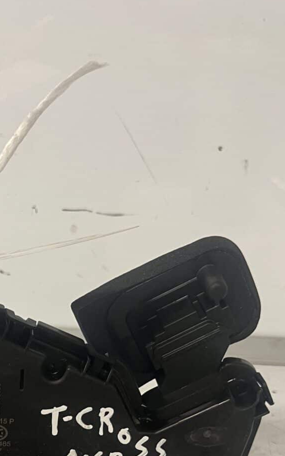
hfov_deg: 20.5
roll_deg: -3.8
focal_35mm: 62
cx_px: 23
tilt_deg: -33.0
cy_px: 491
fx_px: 770
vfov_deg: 29.9
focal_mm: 5.1
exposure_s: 1/50
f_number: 1.6
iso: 100
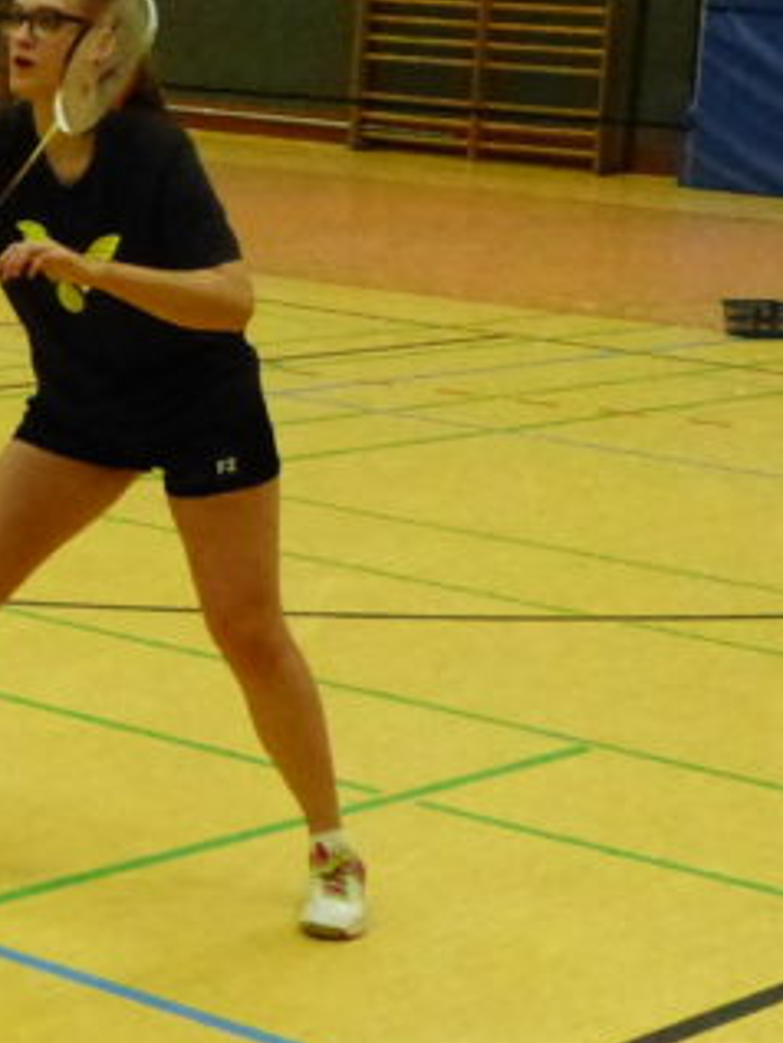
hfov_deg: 12.3
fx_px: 3406
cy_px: 447
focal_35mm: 113
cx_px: -507
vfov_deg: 17.4
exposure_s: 1/250
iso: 1600
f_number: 4
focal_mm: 6.3
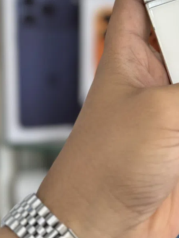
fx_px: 765
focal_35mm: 111
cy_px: -15
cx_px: 199
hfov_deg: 13.1
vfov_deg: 17.2
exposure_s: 1/100
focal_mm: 6.76
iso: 100
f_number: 1.78
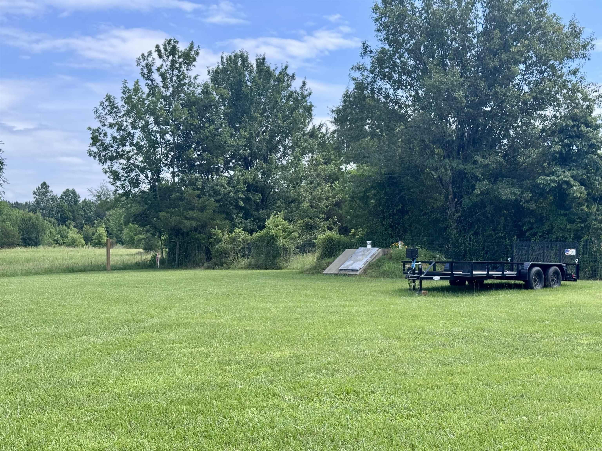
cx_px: 301
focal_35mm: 48
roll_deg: +1.2
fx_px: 835
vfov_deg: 30.3
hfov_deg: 39.7
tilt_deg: +1.5
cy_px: 226
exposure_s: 1/1597
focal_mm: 6.76
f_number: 1.78
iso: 64
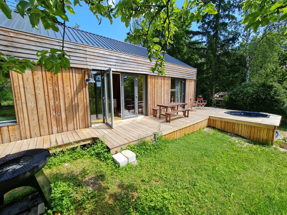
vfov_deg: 89.9
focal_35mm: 13
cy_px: 108
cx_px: 144
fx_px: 108
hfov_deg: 106.2
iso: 64
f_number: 2.2
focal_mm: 2.2
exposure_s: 1/578
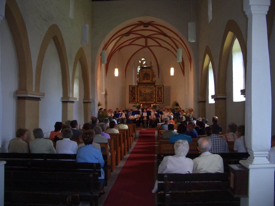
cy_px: 103
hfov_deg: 52.6
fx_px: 278
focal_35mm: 35
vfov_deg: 40.7
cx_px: 138
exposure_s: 1/40
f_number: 2.6
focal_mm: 5.8
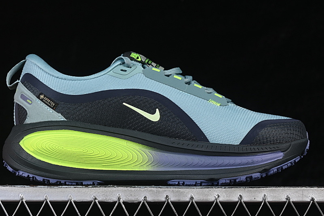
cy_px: 96
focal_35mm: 101
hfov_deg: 20.2
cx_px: 154
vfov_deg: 13.6
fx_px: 909
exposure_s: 1/80
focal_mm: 50
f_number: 8
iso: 160
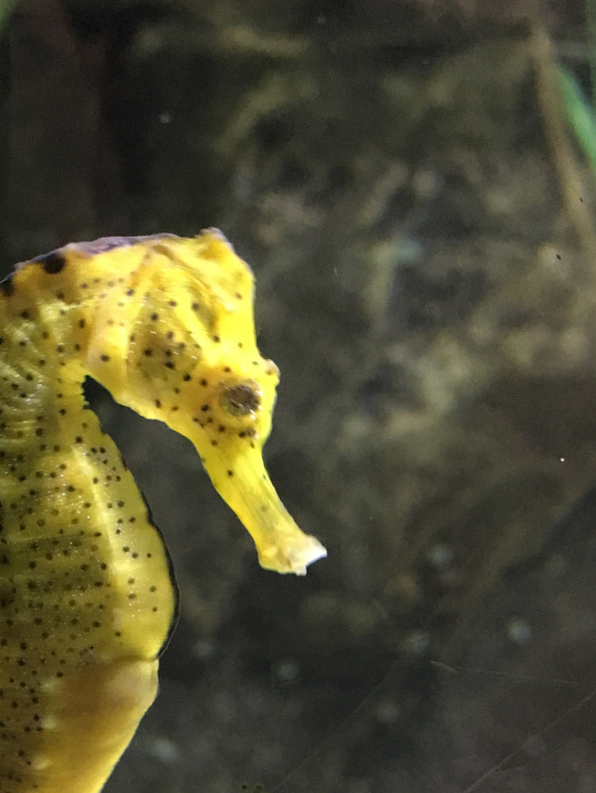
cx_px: 114
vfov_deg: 35.7
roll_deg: -2.0
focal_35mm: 53
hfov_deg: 27.0
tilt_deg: -19.7
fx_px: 1216
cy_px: 551
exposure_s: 1/17
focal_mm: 4.15
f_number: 2.2
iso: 250
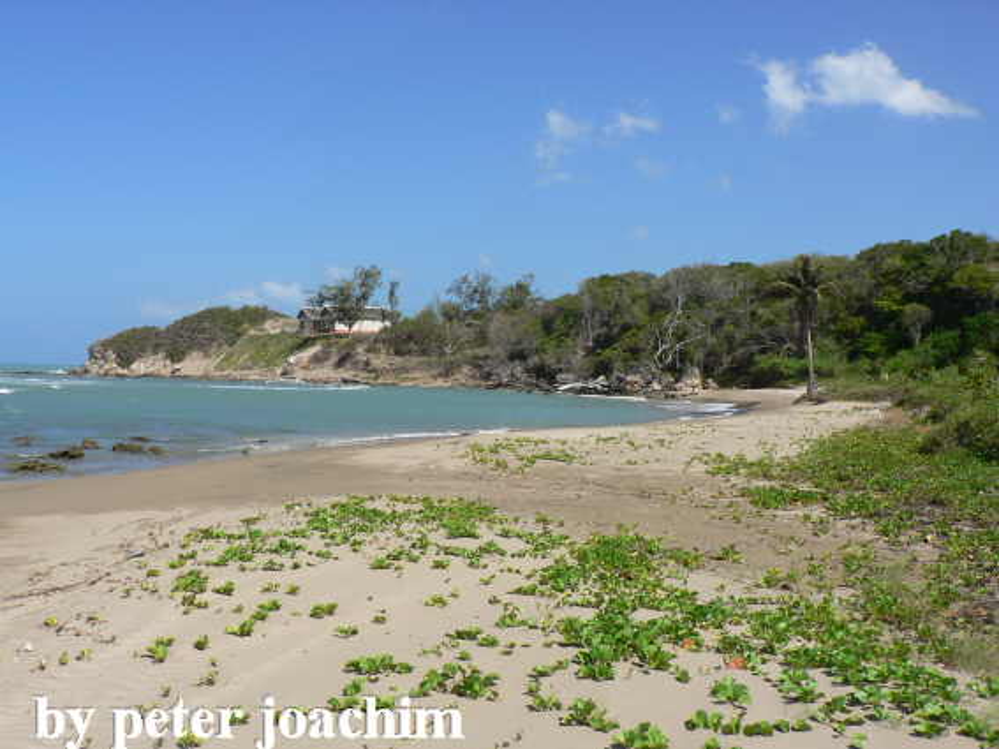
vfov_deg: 40.7
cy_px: 374
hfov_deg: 52.6
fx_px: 1010
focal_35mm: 35
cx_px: 500
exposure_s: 1/400
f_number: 5.6
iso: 64
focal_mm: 6
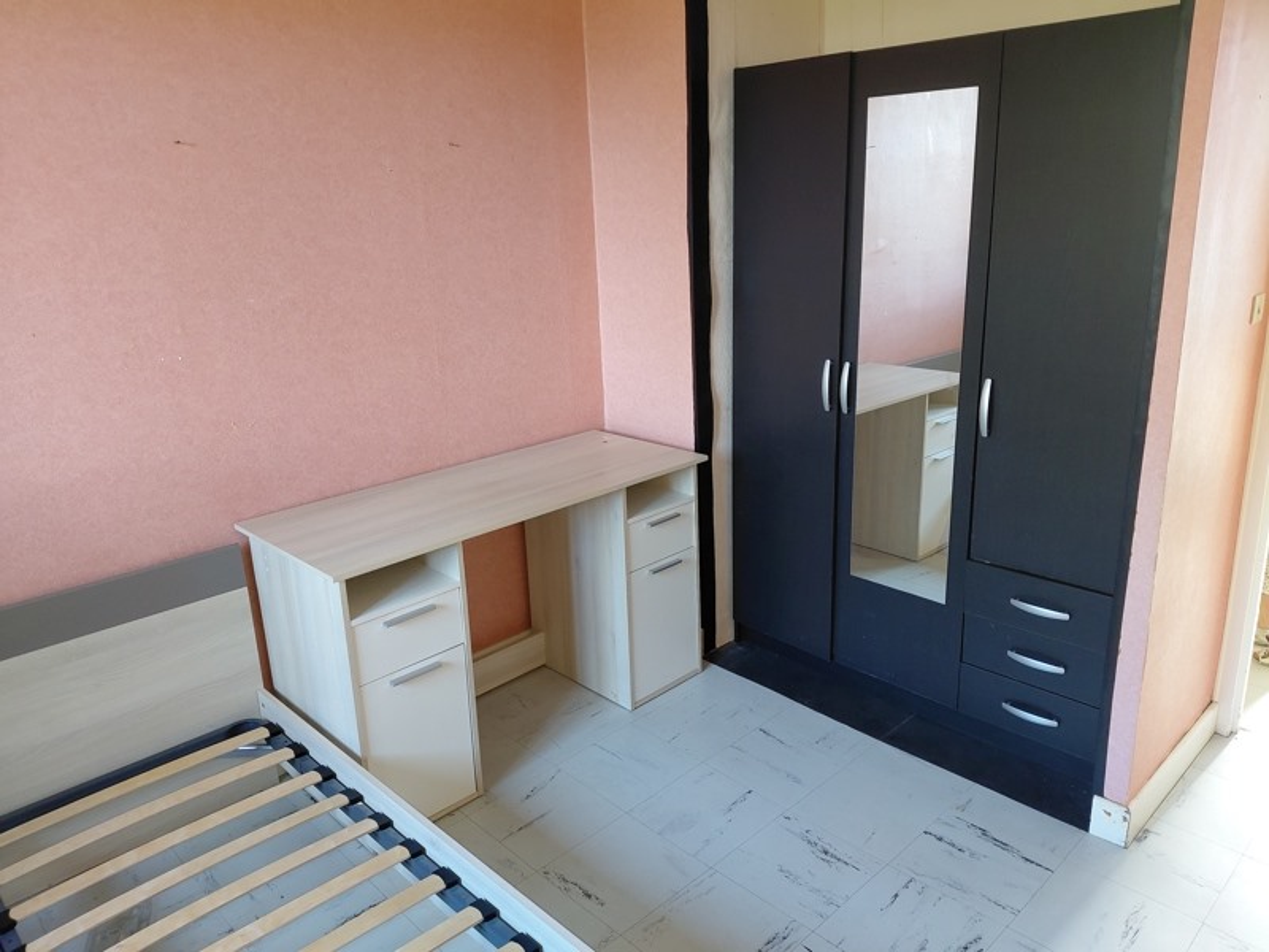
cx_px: 634
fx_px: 916
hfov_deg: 69.4
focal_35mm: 25
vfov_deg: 54.9
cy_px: 476
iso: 320
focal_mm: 4.69
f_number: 1.8
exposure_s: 1/60
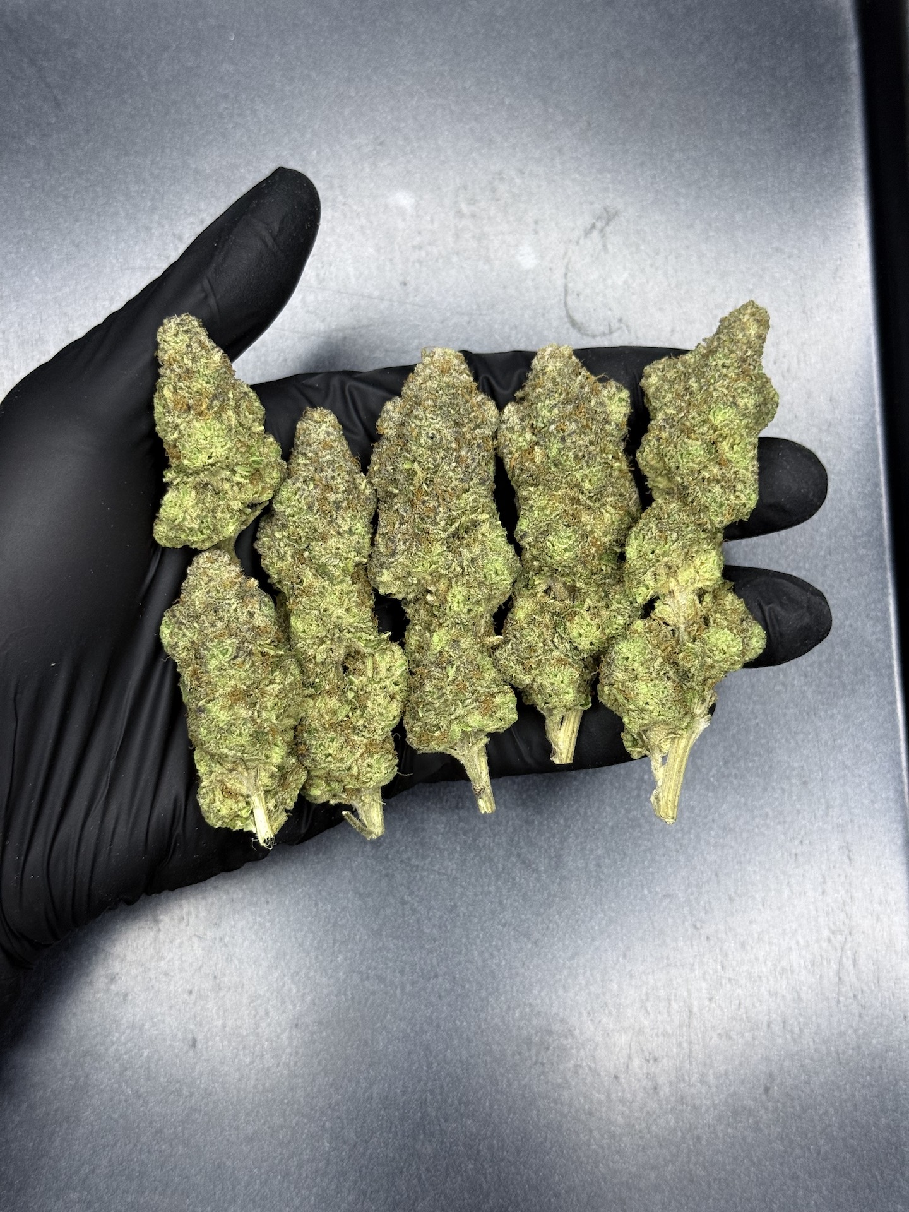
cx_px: 454
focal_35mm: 48
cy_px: 606
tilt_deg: -81.8
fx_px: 1681
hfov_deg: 30.3
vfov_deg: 39.7
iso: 100
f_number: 1.78
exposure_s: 1/50
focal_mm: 6.76
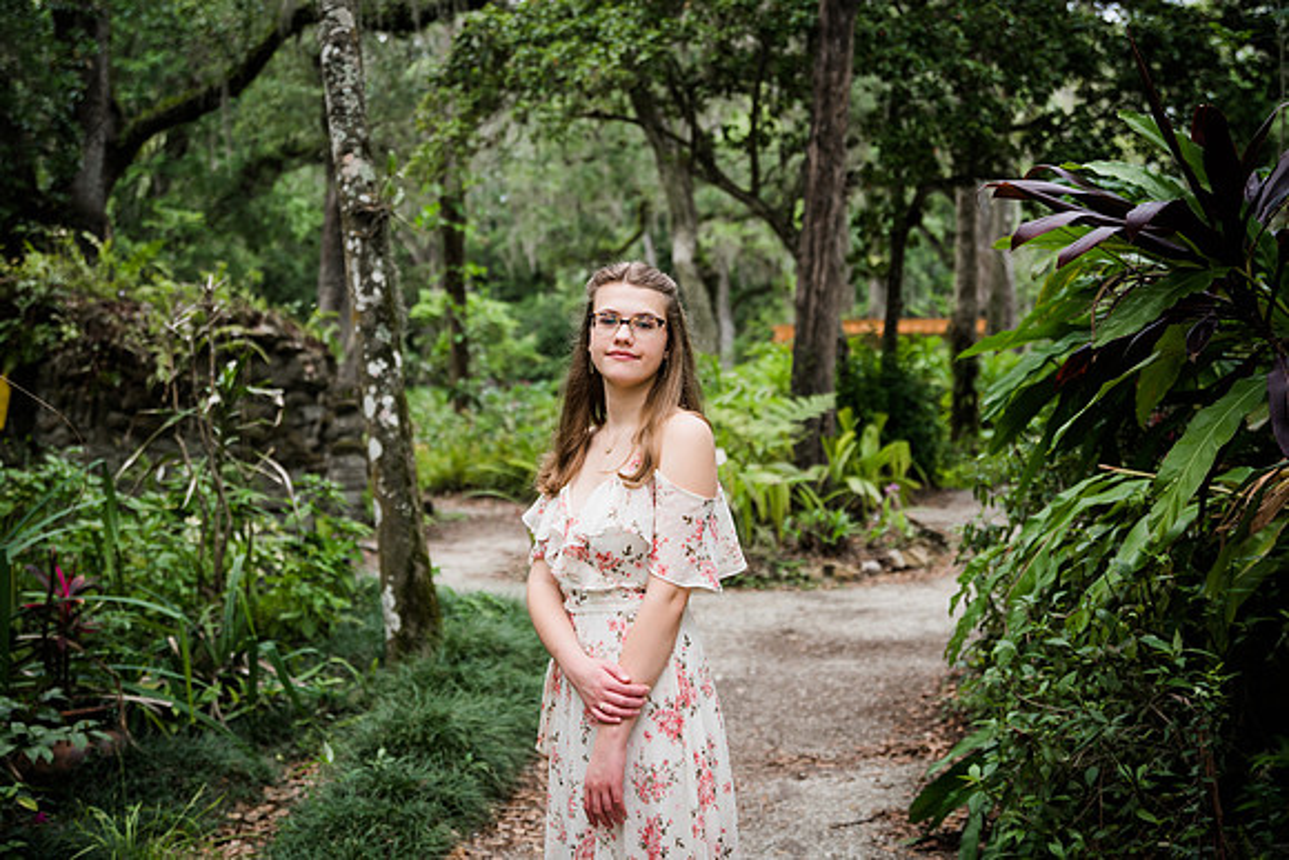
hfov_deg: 36.8
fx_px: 1939
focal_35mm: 54
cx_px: 622
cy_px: 341
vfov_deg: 25.0
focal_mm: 44
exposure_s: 1/250
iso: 100
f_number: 2.8
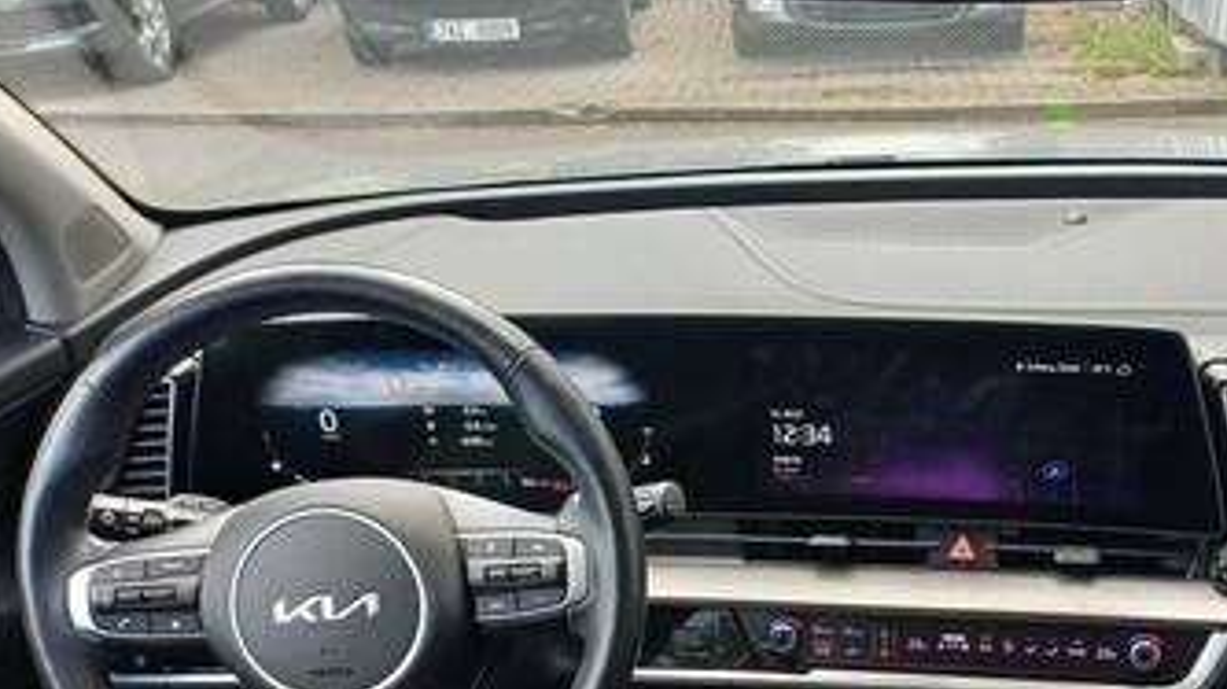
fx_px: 1463
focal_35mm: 45
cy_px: 691
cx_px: 921
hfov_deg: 44.0
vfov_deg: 25.2
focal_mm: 4.65
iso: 50
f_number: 1.8
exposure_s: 1/50
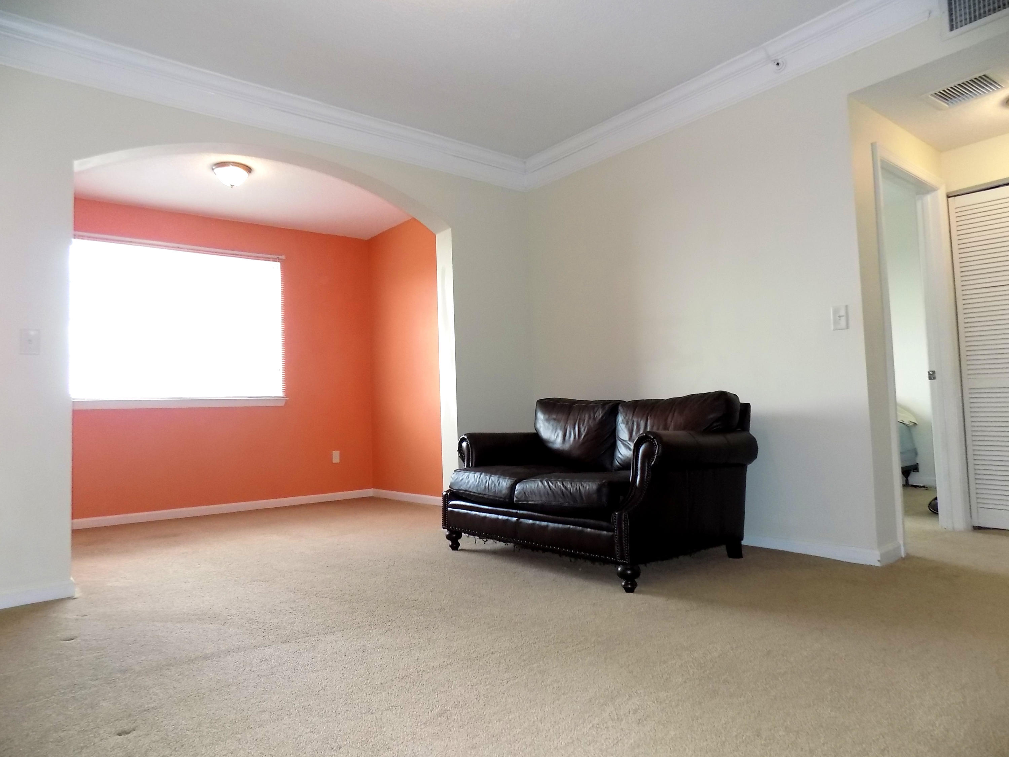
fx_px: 670
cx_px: 504
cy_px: 378
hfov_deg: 73.9
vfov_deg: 58.9
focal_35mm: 23
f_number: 3.1
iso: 160
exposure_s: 1/30
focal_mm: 4
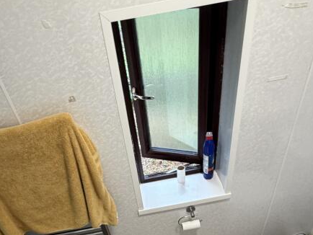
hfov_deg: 55.3
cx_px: 149
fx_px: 299
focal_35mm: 33
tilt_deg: -51.1
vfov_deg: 38.7
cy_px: 228
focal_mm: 2.22
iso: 250
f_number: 2.2
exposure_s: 1/100
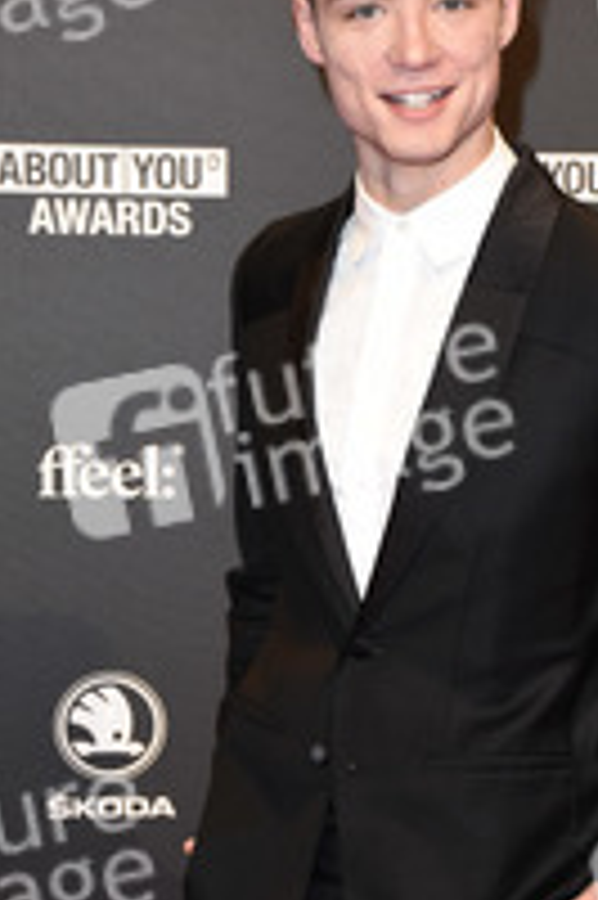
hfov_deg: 9.5
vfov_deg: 14.2
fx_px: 3594
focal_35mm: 144
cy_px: 657
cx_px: 414
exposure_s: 1/100
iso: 1000
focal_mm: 48
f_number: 6.3
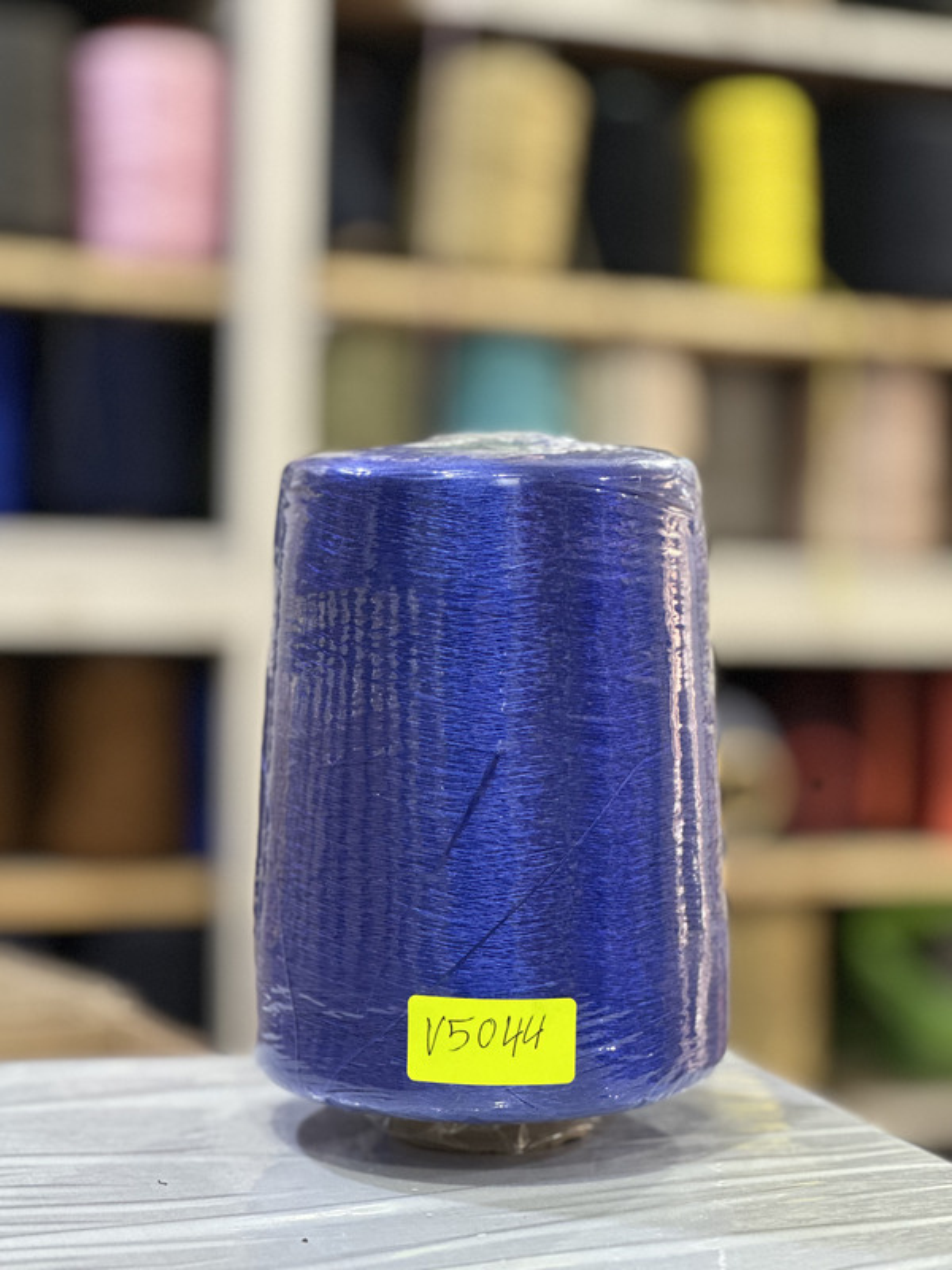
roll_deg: -1.9
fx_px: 2824
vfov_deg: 25.3
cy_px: 635
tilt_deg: +1.0
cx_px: 476
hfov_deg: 19.1
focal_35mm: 77
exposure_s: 1/33
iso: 250
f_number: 2.8
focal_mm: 9
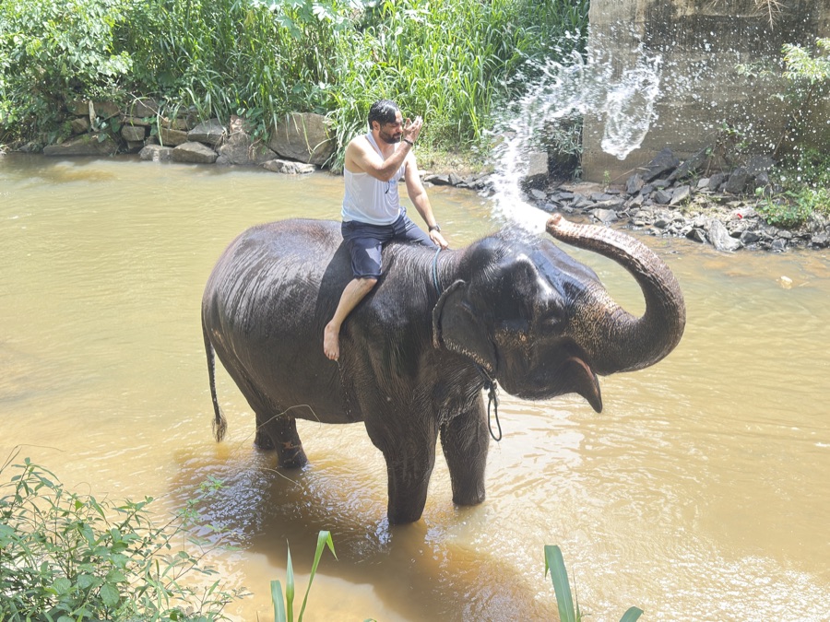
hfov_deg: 49.0
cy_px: 311
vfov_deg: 37.7
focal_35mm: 38
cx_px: 415
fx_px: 911
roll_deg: +2.0
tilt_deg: -20.0
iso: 100
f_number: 1.78
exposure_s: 1/243
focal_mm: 6.76
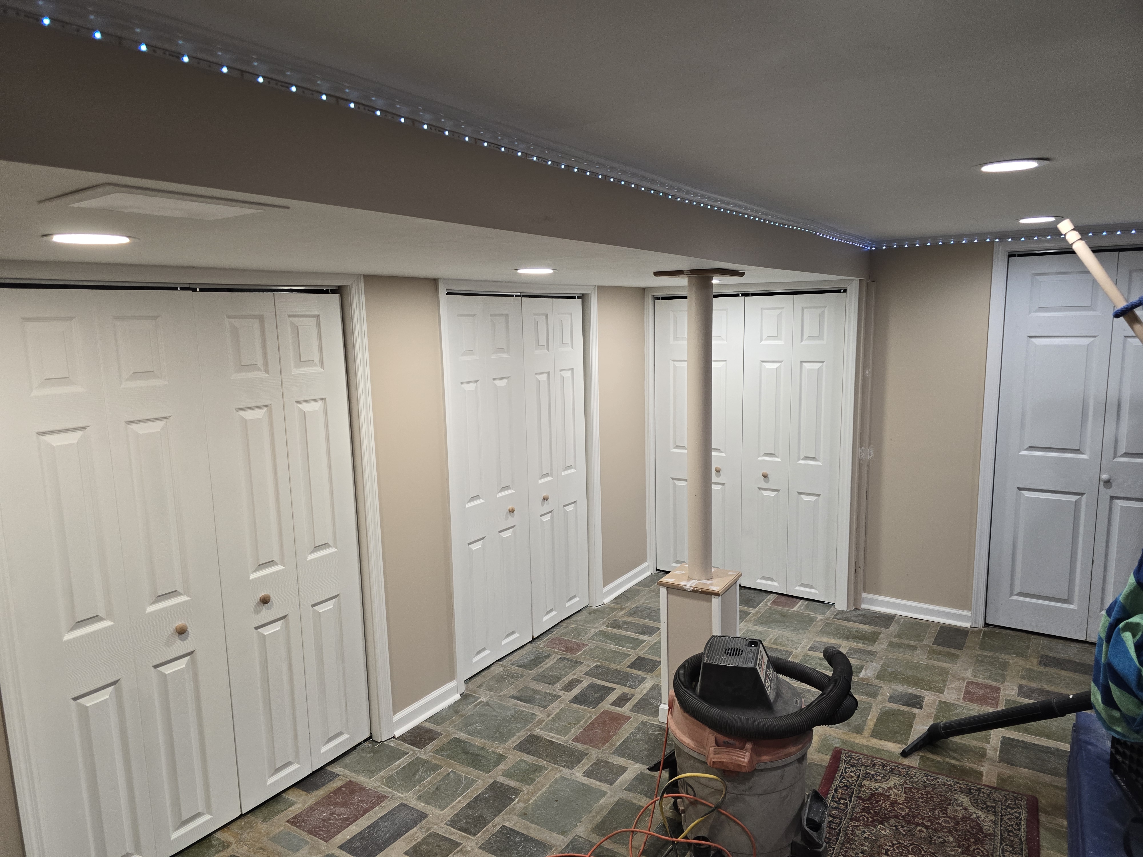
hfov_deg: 73.9
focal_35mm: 23
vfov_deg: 58.9
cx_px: 572
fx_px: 759
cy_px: 428
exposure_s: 1/120
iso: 200
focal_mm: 6.3
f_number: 1.7
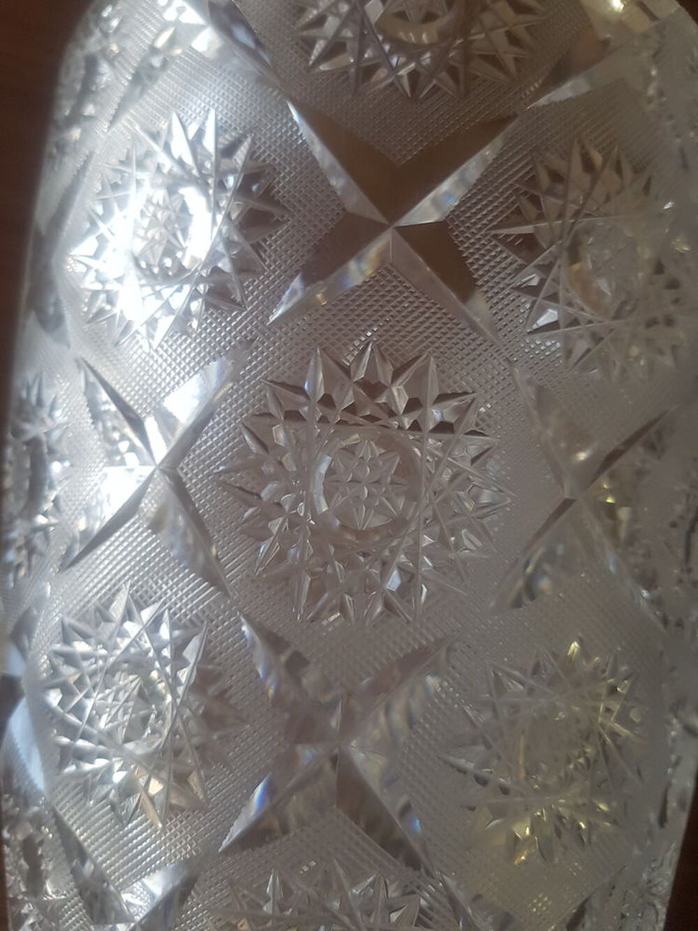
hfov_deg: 53.1
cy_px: 466
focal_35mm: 26
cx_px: 349
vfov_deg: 67.3
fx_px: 699
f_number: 1.7
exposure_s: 1/50
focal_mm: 4.2
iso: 160
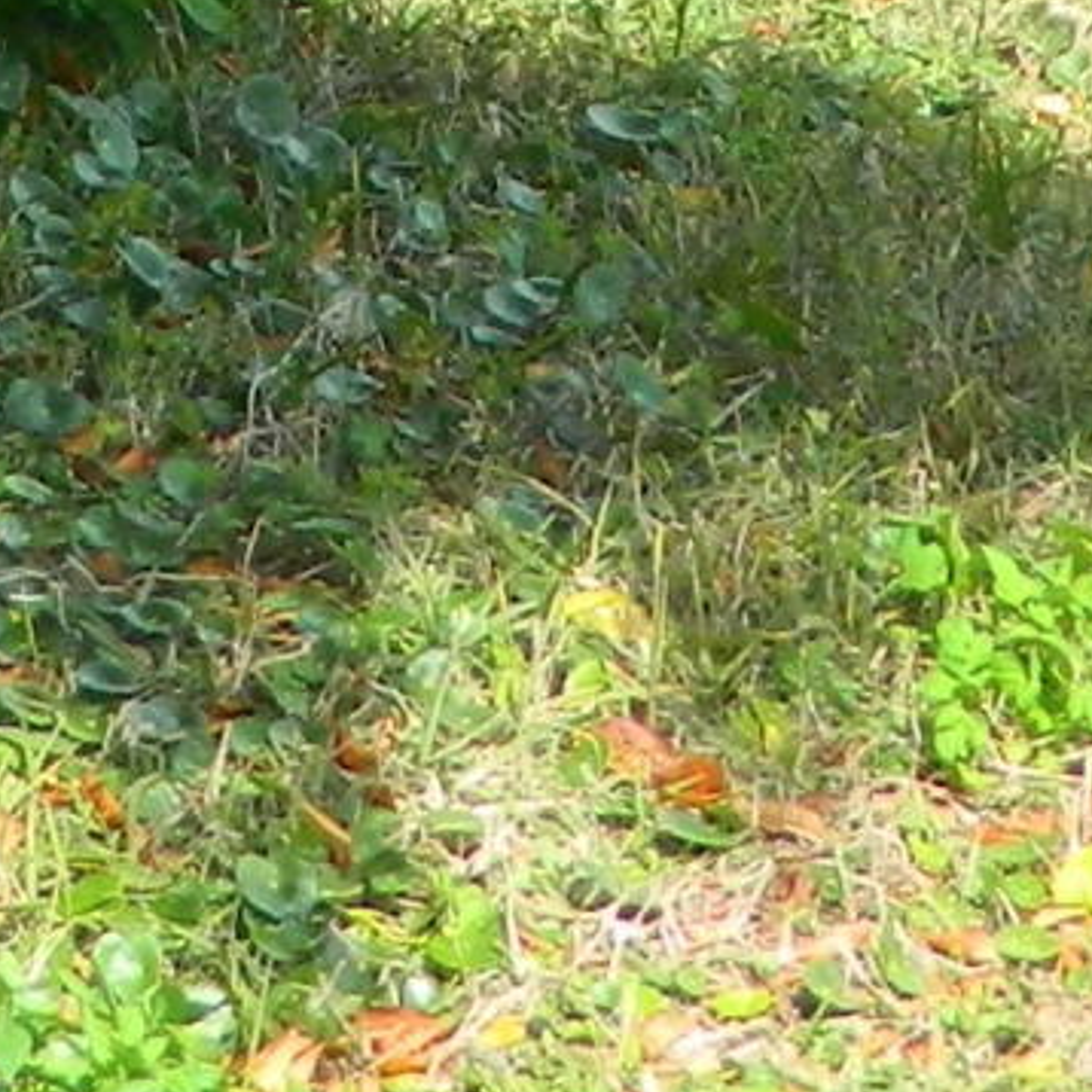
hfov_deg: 9.4
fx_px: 6603
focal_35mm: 185
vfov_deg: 8.4
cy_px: -1806
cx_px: 192
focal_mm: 4.5
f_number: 3.1
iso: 110
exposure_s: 1/500
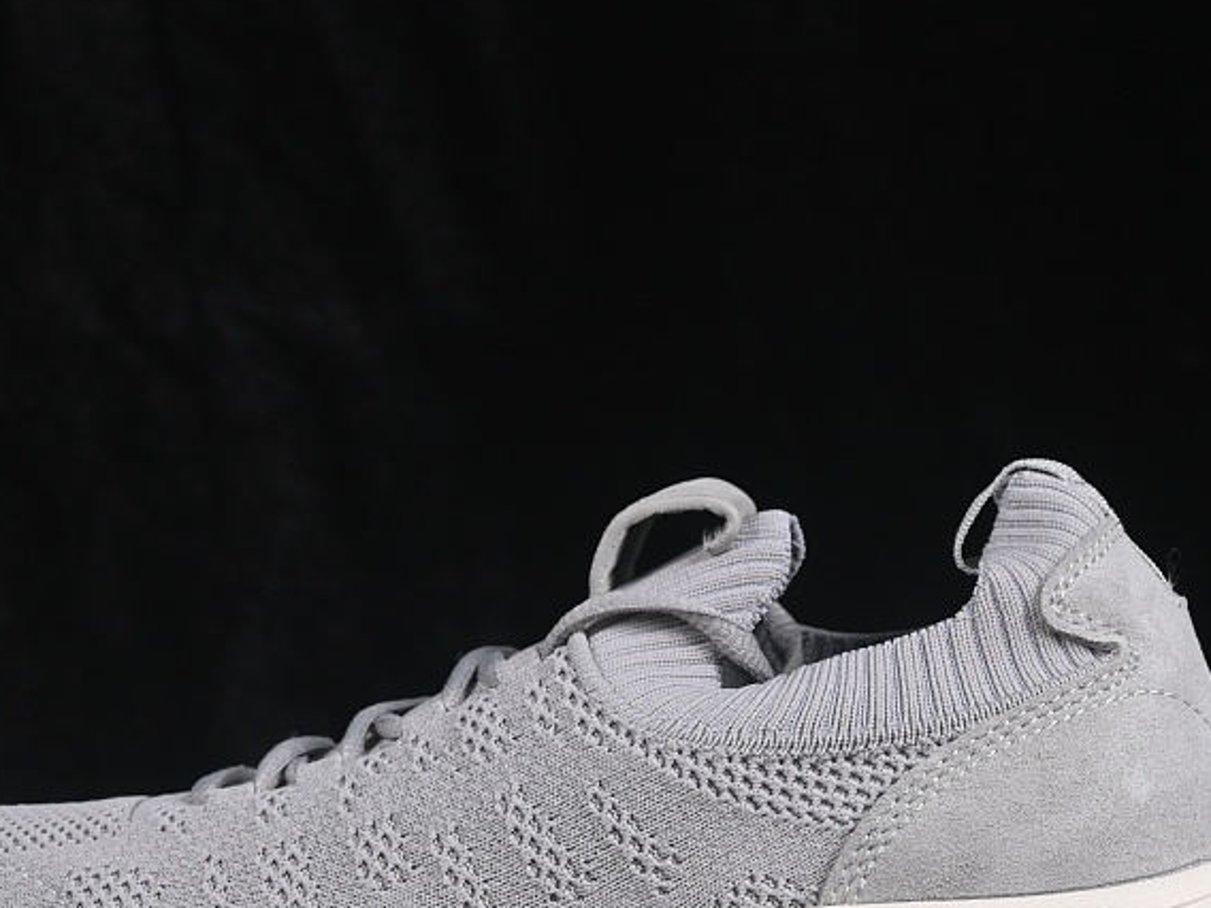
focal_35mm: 137
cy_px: 633
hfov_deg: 14.4
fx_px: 4793
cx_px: 576
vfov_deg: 10.8
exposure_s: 1/80
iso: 160
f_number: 8
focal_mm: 50
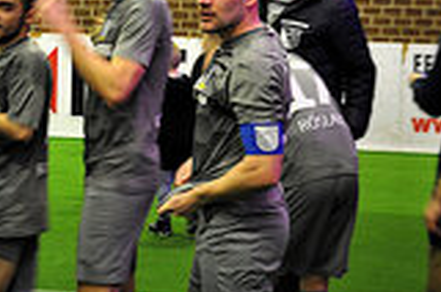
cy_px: 17
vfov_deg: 10.3
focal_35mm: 131
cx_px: 152
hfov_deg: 15.6
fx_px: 1605
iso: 1600
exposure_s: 1/20
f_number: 4.5
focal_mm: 35
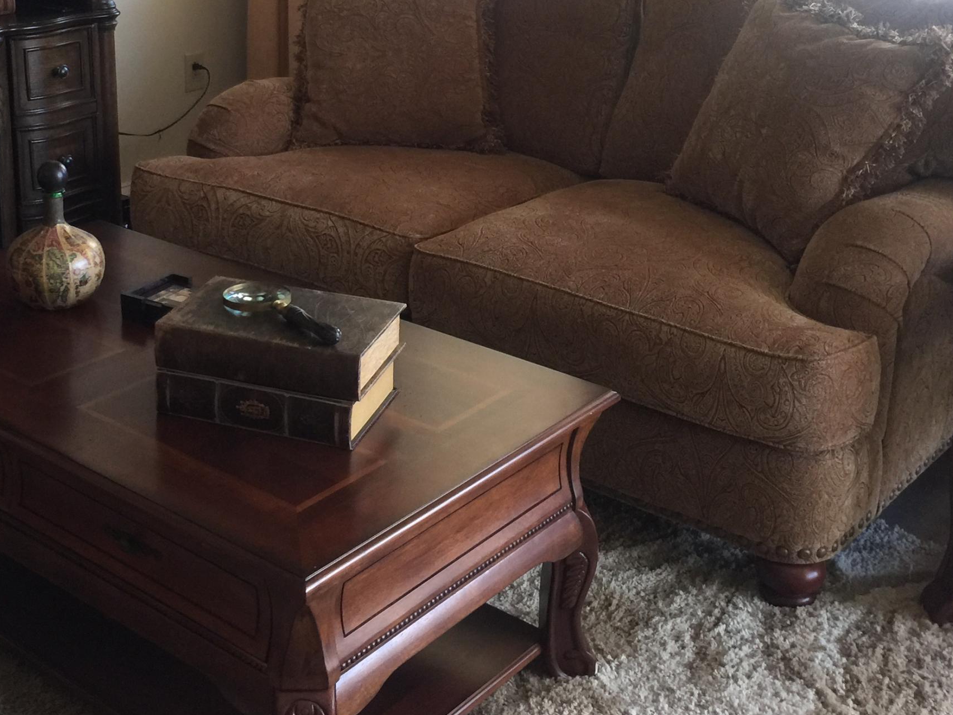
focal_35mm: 51
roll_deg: -0.5
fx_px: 1404
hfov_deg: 37.1
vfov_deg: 28.1
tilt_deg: -16.5
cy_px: 169
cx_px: 323
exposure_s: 1/15
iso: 80
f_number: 2.2
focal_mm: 4.15
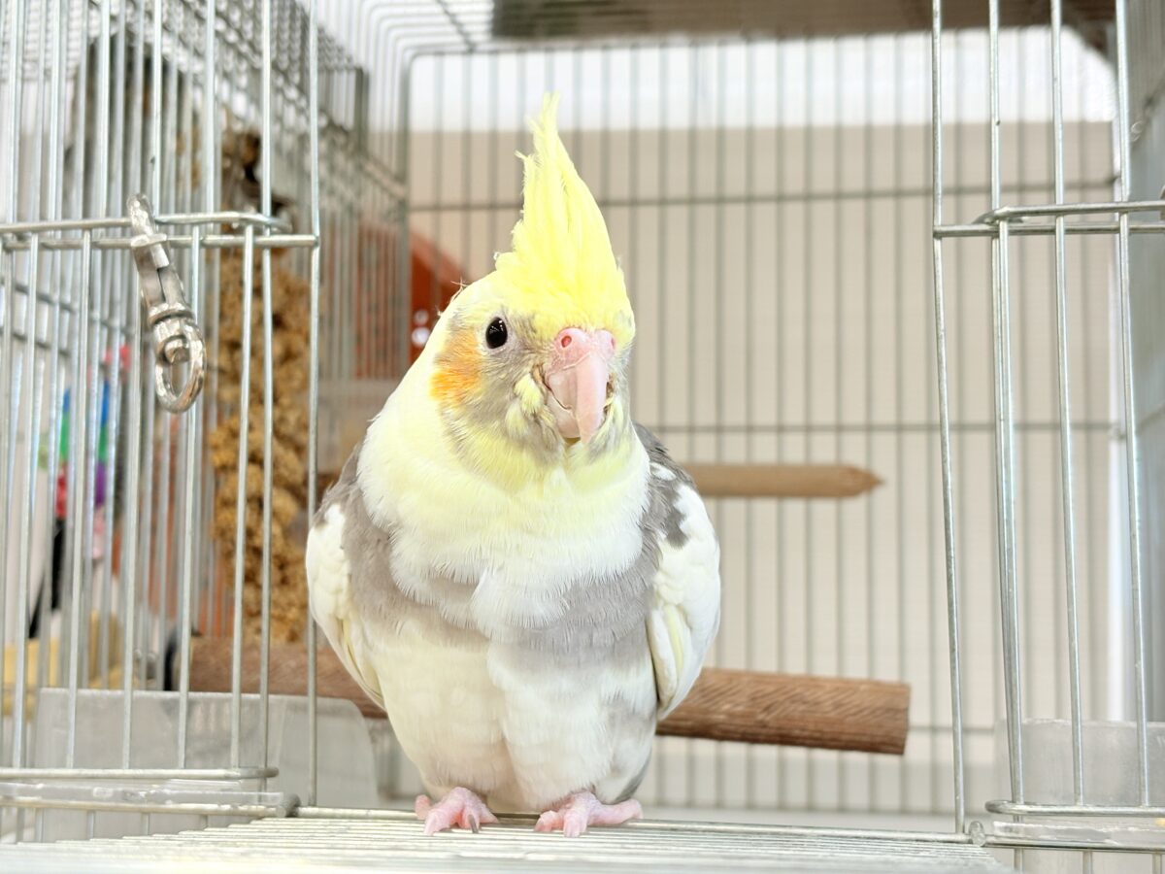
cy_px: 437
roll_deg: -1.2
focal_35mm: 52
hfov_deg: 36.8
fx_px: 1750
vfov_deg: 28.0
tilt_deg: +7.1
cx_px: 582
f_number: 1.6
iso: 64
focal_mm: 5.96
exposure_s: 1/50
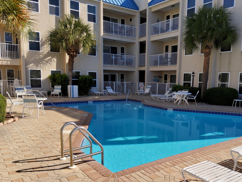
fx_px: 217
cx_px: 139
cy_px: 106
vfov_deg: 45.3
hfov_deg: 58.1
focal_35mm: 31
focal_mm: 3.08
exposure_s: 1/1332
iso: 50
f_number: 2
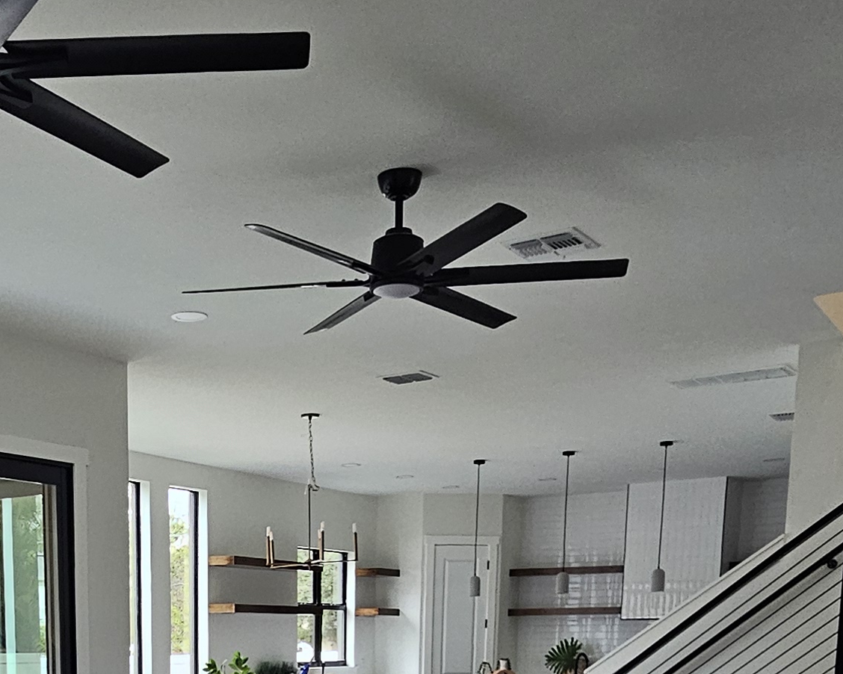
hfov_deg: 39.9
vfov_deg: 28.2
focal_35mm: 45
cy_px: 853
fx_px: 1123
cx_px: 201
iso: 160
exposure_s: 1/60
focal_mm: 2.2
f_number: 2.2
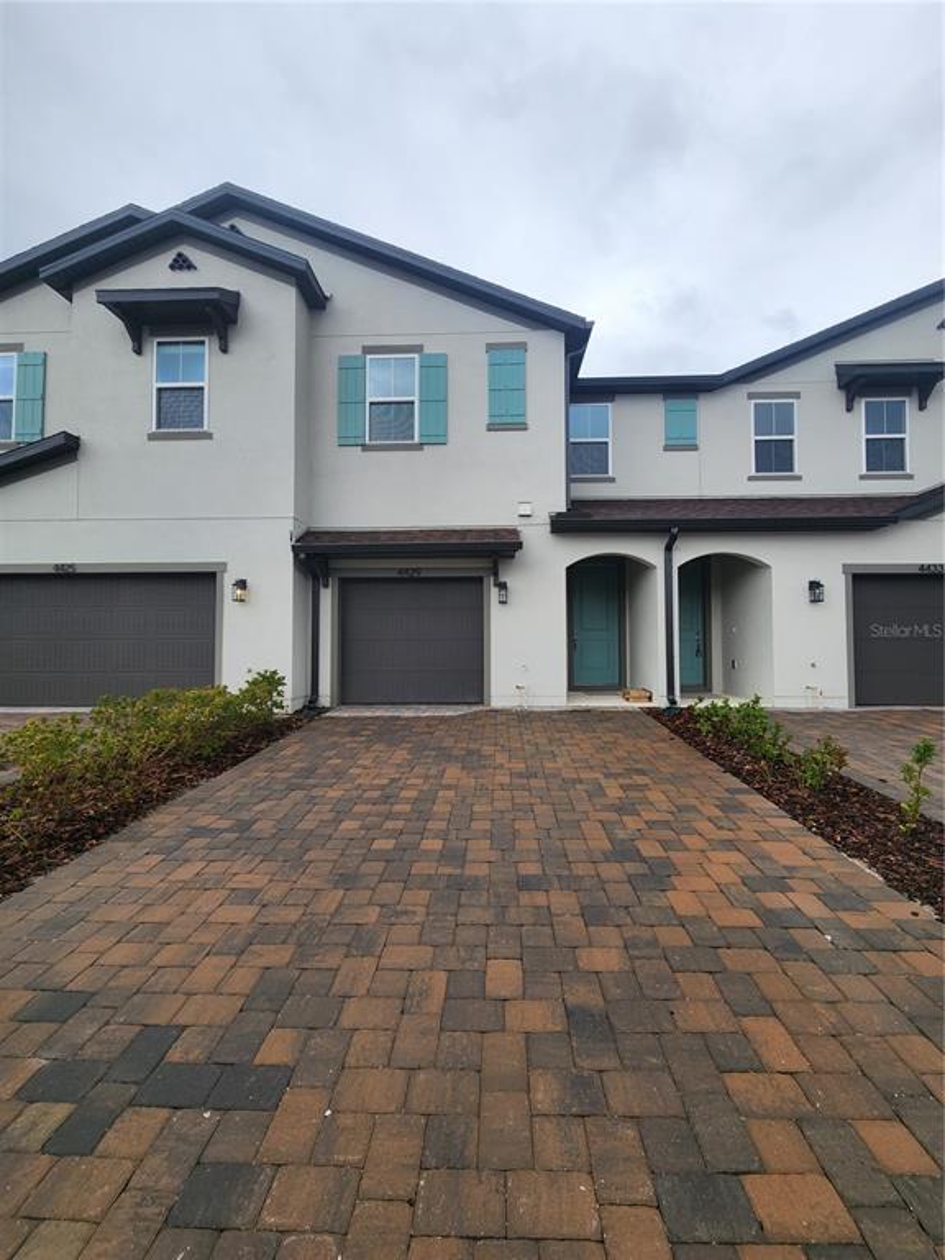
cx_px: 472
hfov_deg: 89.9
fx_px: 473
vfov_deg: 106.2
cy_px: 630
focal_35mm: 13
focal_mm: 2.2
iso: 50
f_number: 2.2
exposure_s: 1/1170
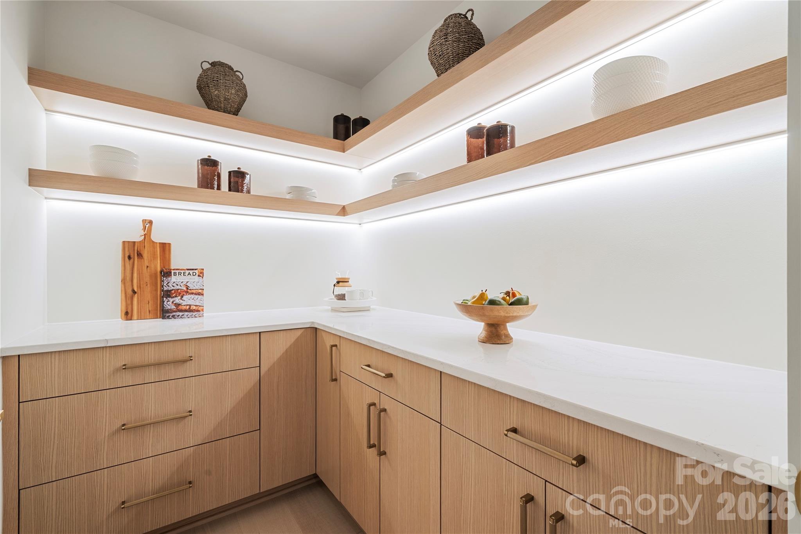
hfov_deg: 100.4
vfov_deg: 77.3
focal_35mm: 15
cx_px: 400
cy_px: 267
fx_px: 334
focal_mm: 15
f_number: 9
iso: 200
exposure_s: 1/4
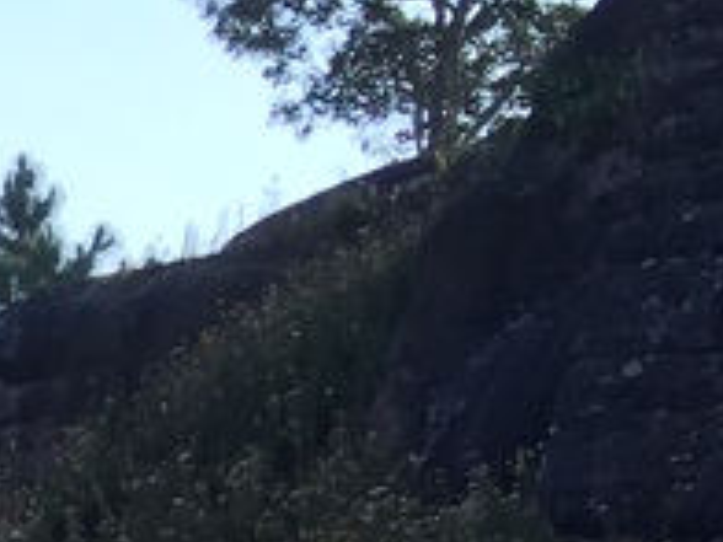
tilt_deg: -3.4
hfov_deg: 8.9
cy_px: 1206
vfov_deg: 7.8
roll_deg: -3.3
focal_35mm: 178
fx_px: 3718
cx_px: -1483
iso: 32
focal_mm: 4.15
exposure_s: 1/920
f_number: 2.2
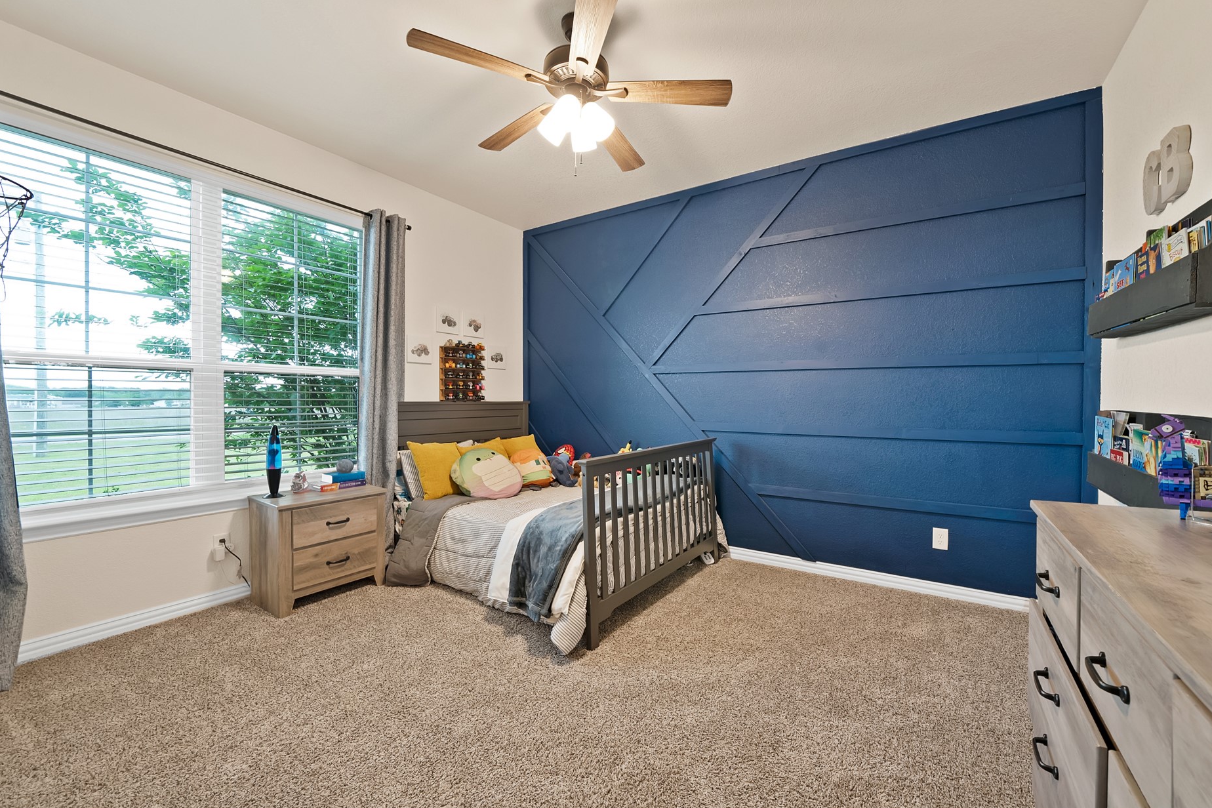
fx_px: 438
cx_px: 644
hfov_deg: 108.2
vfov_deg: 85.4
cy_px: 406
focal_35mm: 13
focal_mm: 12
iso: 640
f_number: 9
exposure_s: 1.6
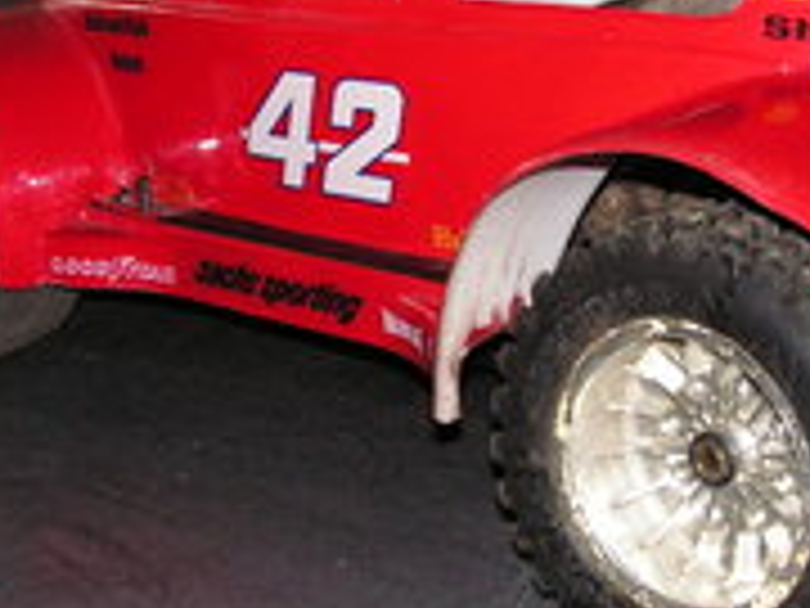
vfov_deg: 18.4
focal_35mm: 80
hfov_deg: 24.3
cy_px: 248
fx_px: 1872
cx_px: 554
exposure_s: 1/40
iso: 200
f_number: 3.2
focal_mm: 6
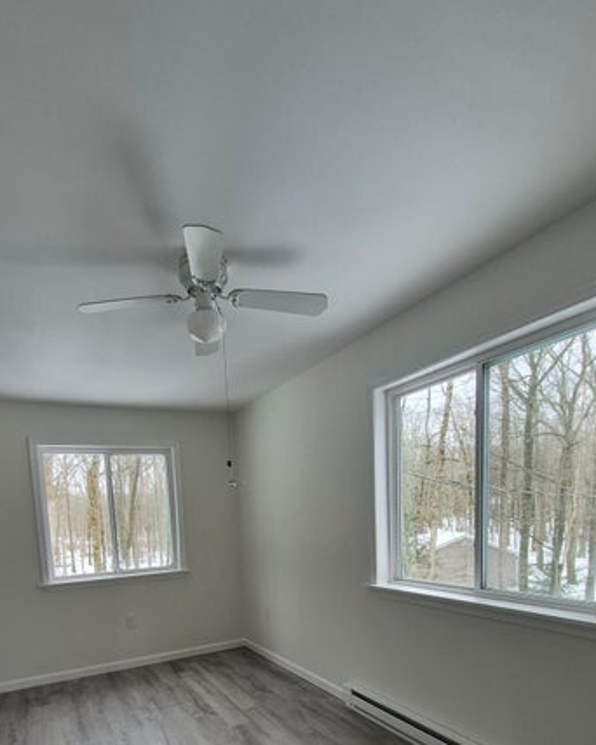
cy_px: 551
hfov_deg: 70.2
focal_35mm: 19
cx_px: 240
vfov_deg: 77.6
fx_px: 419
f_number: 2.2
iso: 160
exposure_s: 1/60
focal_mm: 1.74
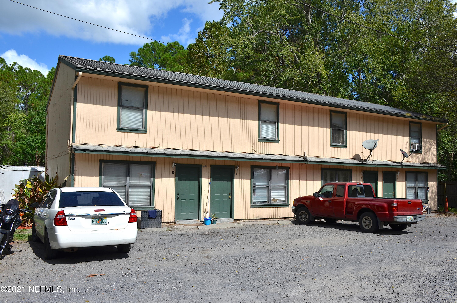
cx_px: 228
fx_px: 418
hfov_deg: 57.3
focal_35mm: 33
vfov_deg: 39.8
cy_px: 152
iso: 100
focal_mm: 22
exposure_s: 1/320
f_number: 9
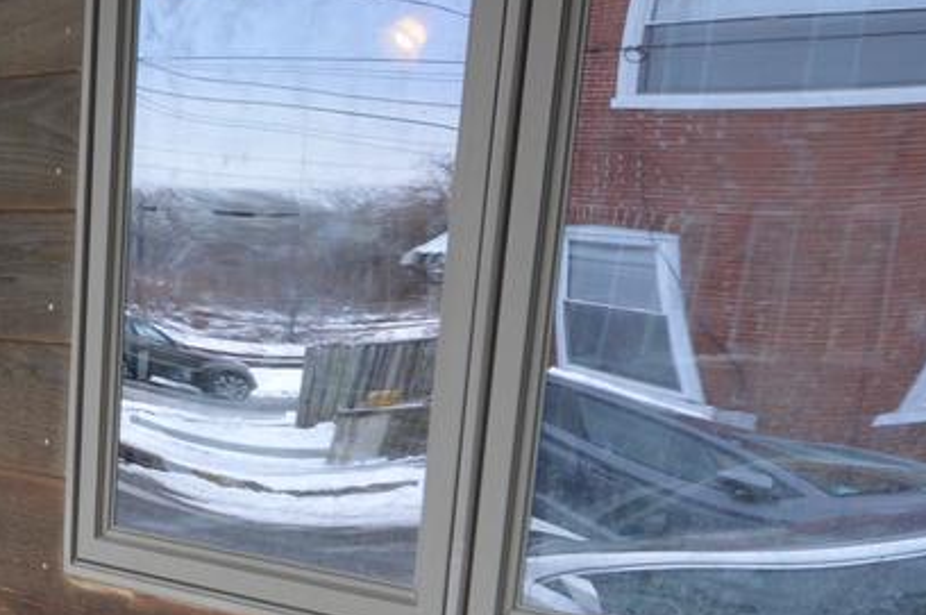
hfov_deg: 35.0
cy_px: 621
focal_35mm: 53
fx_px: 1362
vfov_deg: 24.3
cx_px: 64
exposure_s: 1/125
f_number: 5.6
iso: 400
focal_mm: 10
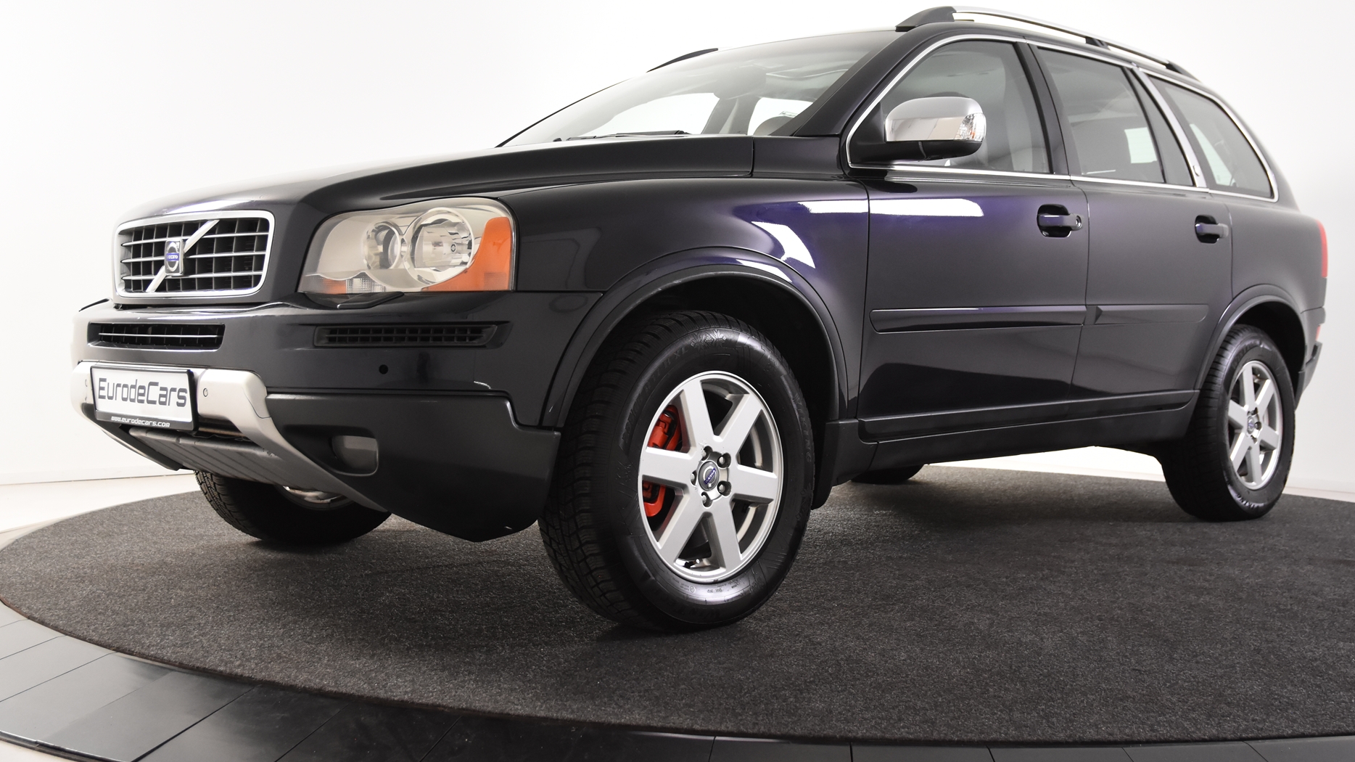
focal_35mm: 42
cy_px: 323
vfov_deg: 28.3
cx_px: 679
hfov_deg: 48.4
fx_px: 1509
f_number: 4
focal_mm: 26
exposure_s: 1/60
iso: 1600
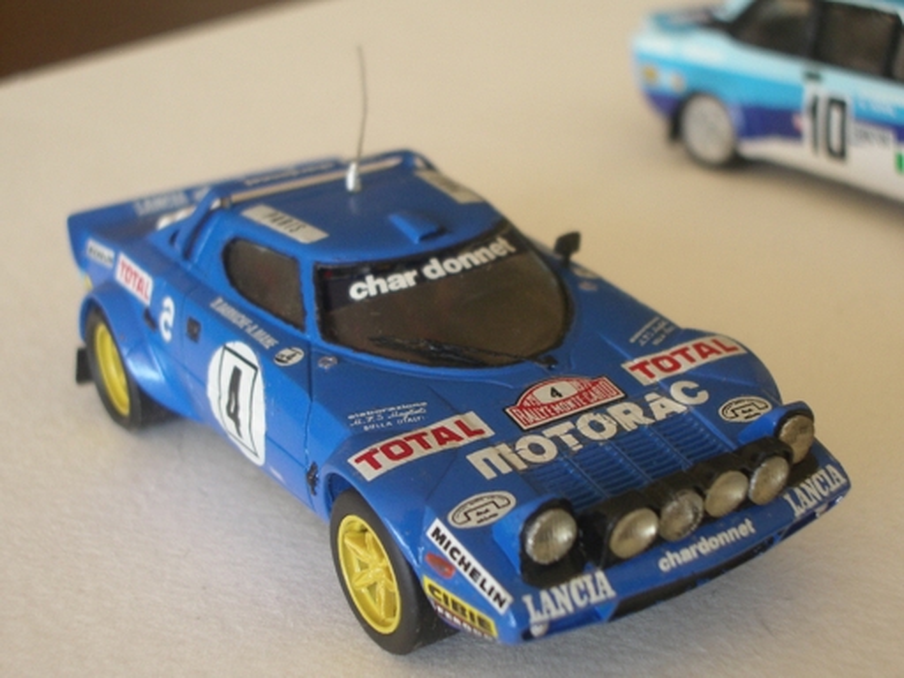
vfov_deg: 23.7
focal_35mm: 62
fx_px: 1619
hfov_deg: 31.2
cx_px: 452
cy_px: 339
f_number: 3.5
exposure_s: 1/60
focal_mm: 10.2
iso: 160
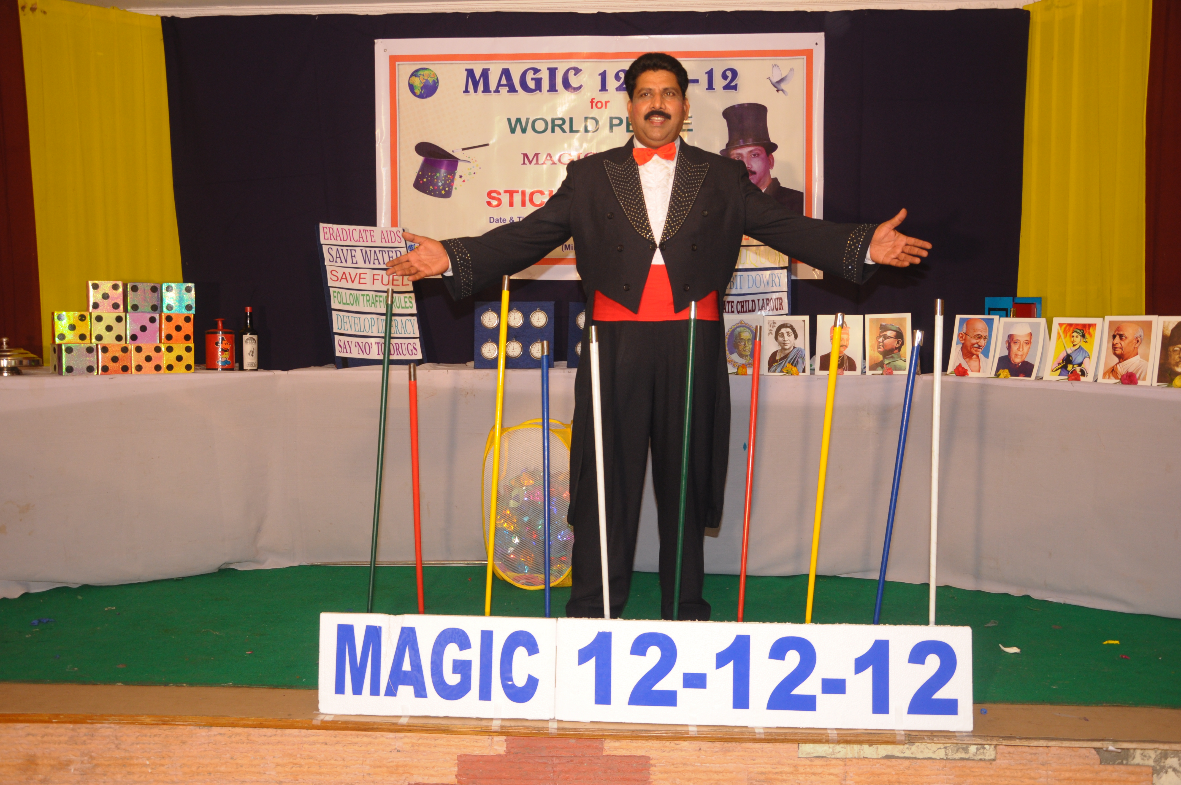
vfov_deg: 36.8
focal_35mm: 36
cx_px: 590
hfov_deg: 53.2
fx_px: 1180
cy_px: 392
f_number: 5
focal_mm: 24
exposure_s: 1/80
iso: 400
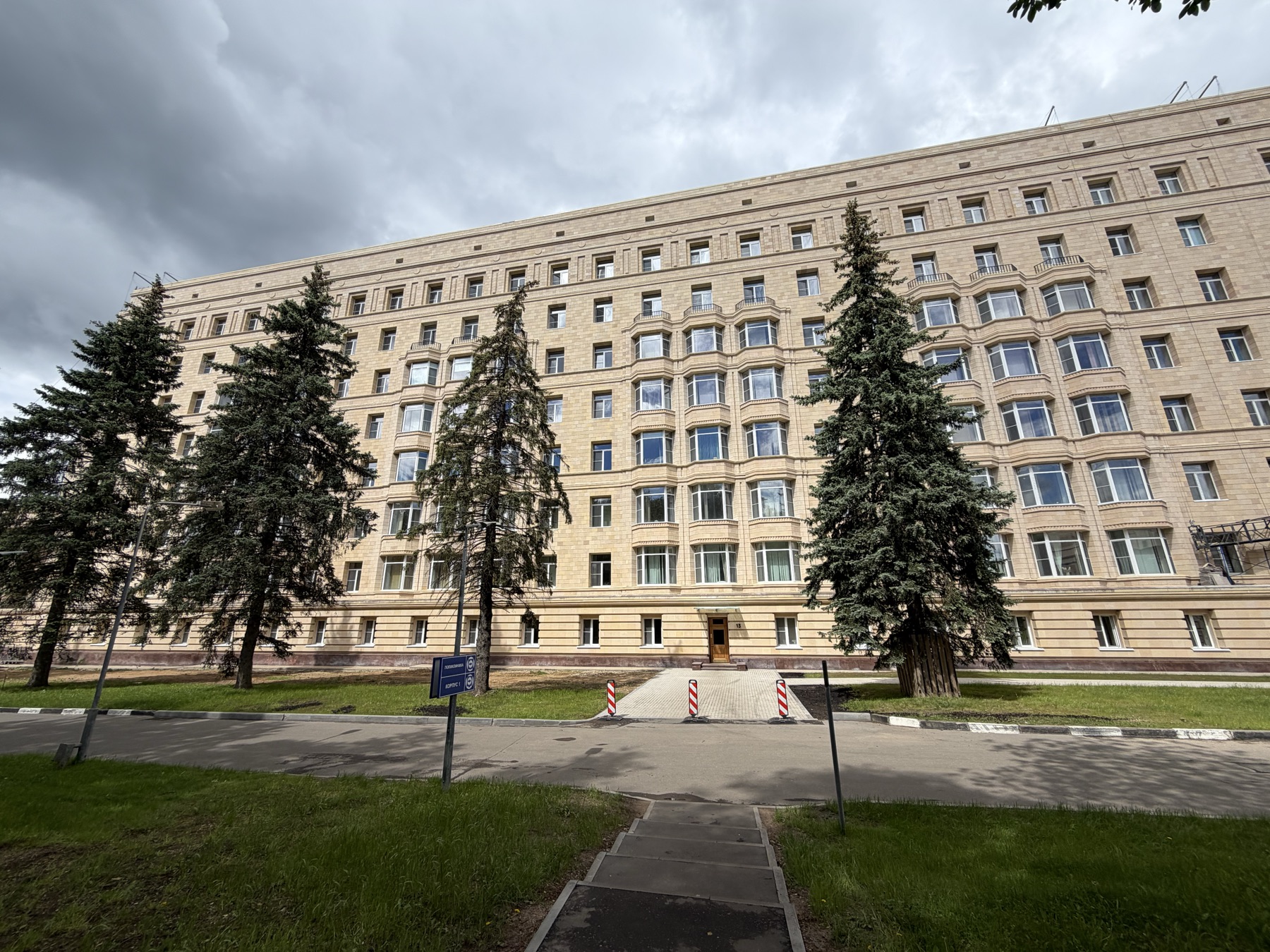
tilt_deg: +16.9
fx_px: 514
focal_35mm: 14
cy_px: 476
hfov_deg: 102.1
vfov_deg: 85.7
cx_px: 635
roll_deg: +0.2
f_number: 2.2
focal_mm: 2.22
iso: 20
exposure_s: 1/1087
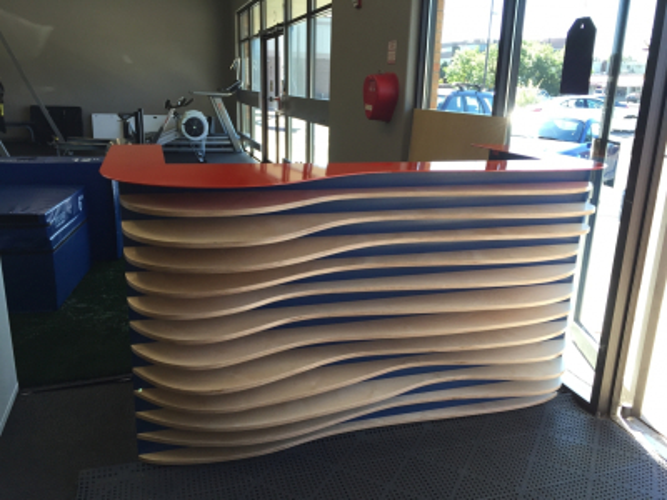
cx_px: 334
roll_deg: -2.1
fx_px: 559
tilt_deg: -15.6
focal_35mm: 29
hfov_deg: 61.7
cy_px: 250
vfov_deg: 48.2
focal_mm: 4.15
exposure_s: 1/120
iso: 40
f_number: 2.2
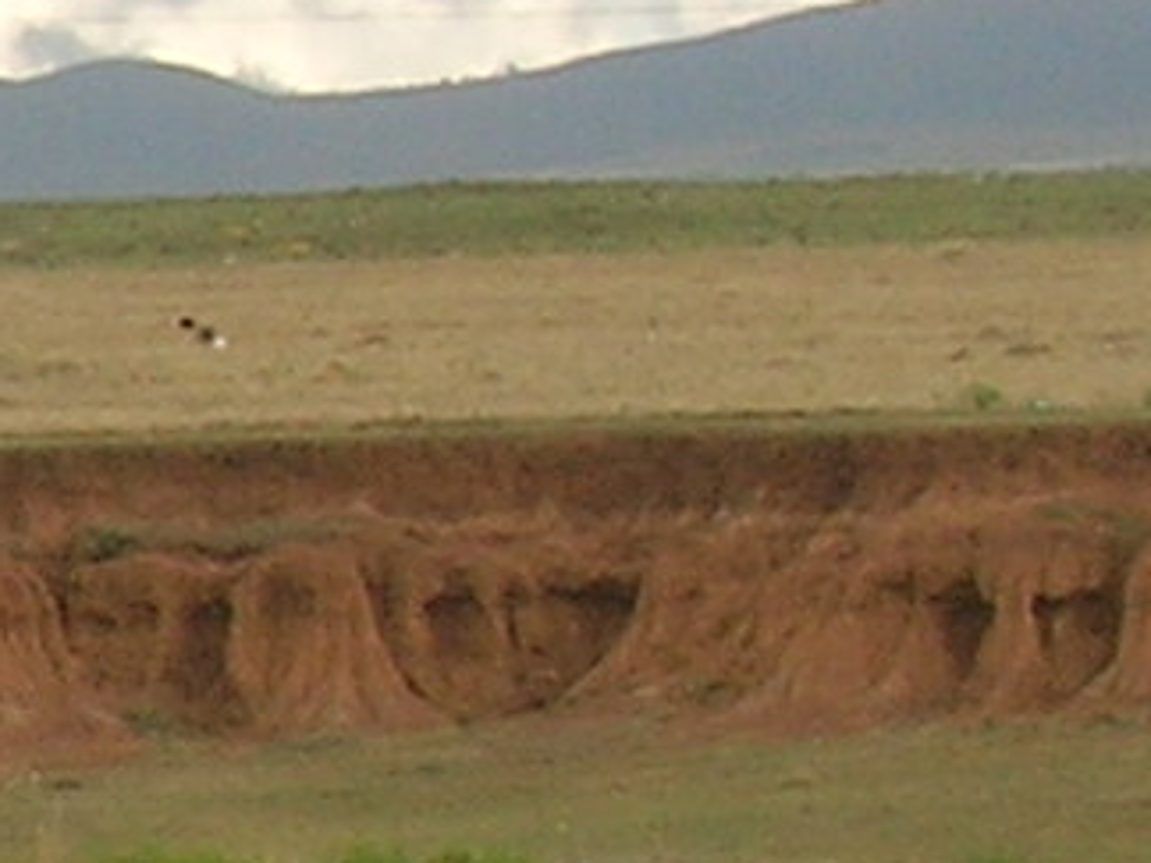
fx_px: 11172
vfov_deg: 4.4
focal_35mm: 336
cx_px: -2629
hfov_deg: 5.5
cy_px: 813
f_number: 5.2
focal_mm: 7
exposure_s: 1/105
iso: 50
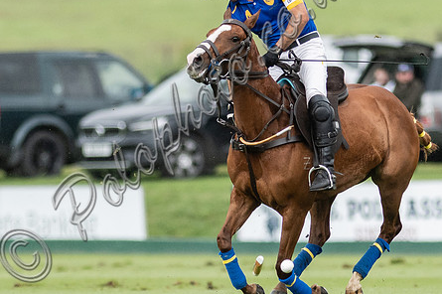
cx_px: 309
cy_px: 239
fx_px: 14207
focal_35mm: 1158
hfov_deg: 1.8
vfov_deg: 1.2
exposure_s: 1/8000
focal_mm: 300
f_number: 2.8
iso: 640
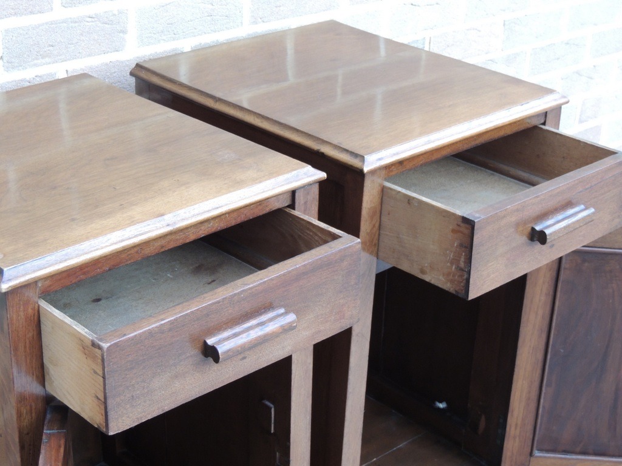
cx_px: 311
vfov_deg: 21.0
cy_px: 233
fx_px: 1258
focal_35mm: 70
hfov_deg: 27.8
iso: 400
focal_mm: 12.4
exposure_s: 1/60
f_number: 3.9
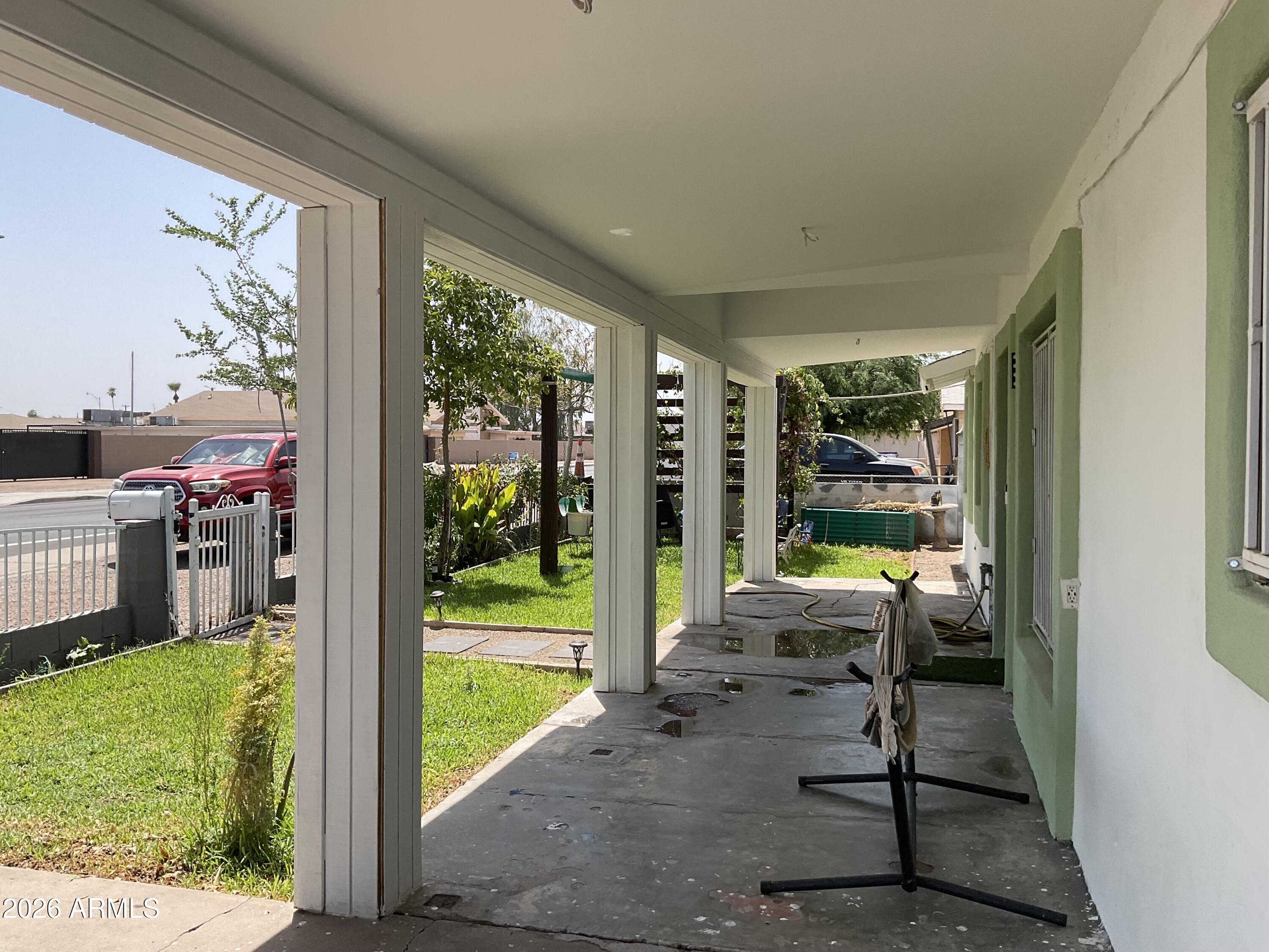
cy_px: 476
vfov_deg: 48.2
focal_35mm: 29
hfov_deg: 61.7
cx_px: 634
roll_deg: -1.2
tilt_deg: -2.4
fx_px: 1063
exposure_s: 1/944
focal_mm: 3
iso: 16
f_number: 1.8
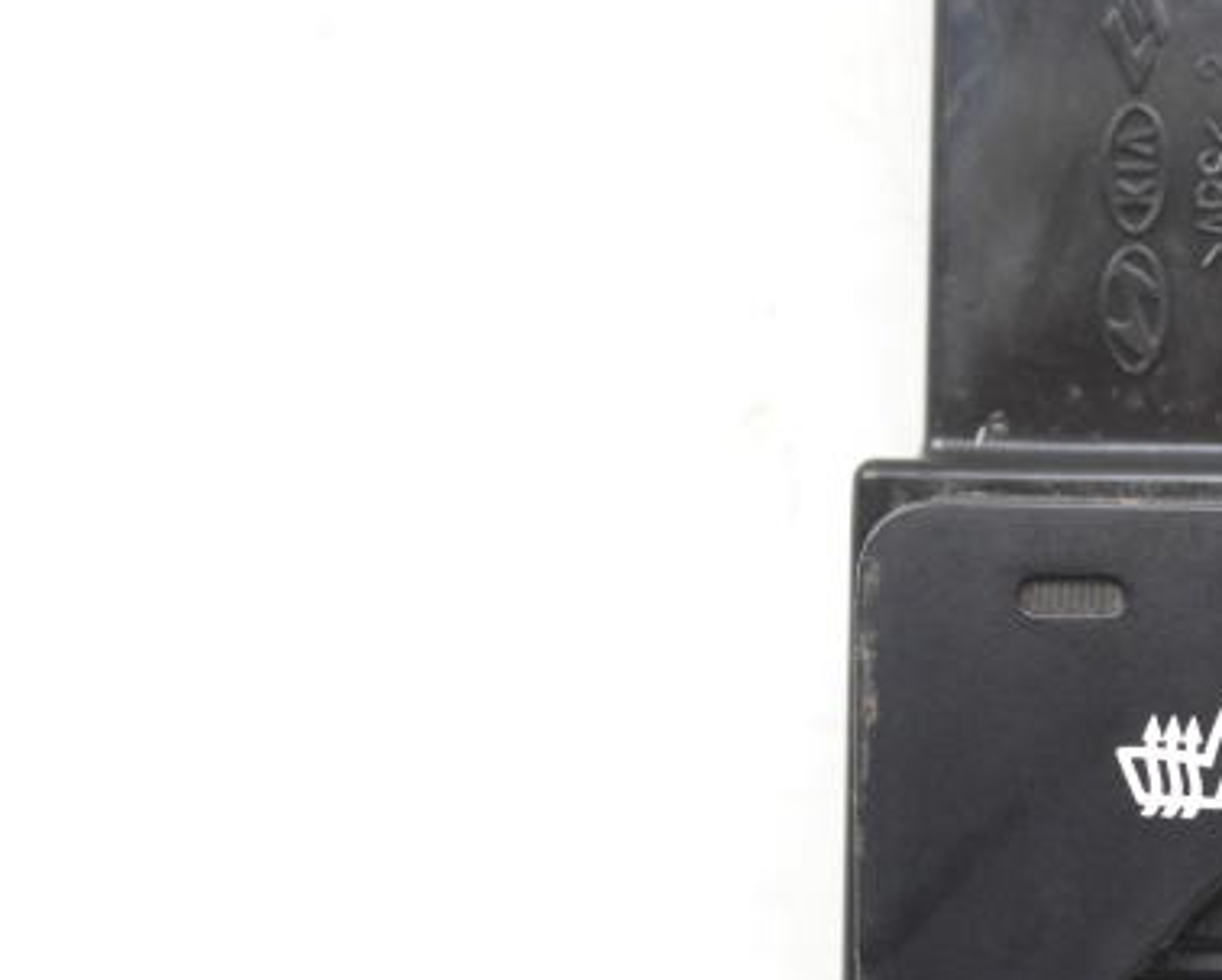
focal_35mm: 133
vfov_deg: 11.6
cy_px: 495
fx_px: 4824
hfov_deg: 14.2
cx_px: 1190
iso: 2500
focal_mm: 35
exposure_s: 1/160
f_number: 6.3
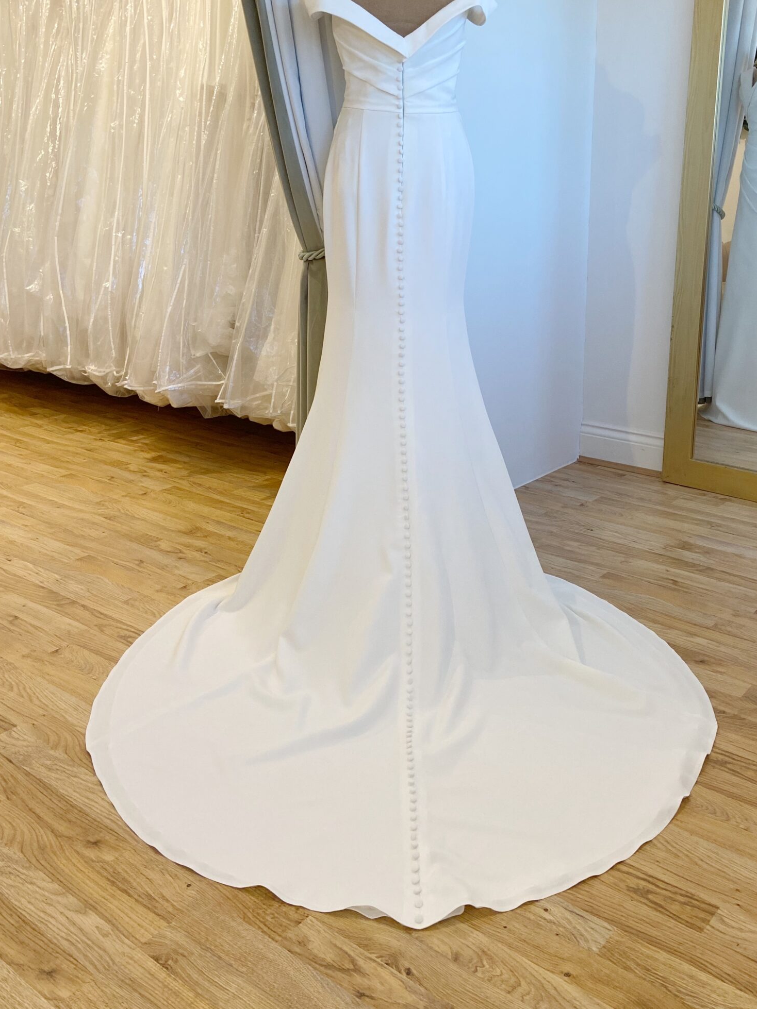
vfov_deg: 53.3
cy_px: 371
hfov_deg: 41.7
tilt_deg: -10.7
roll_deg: +1.2
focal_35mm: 34
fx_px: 992
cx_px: 418
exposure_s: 1/100
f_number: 1.8
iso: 125
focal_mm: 4.25
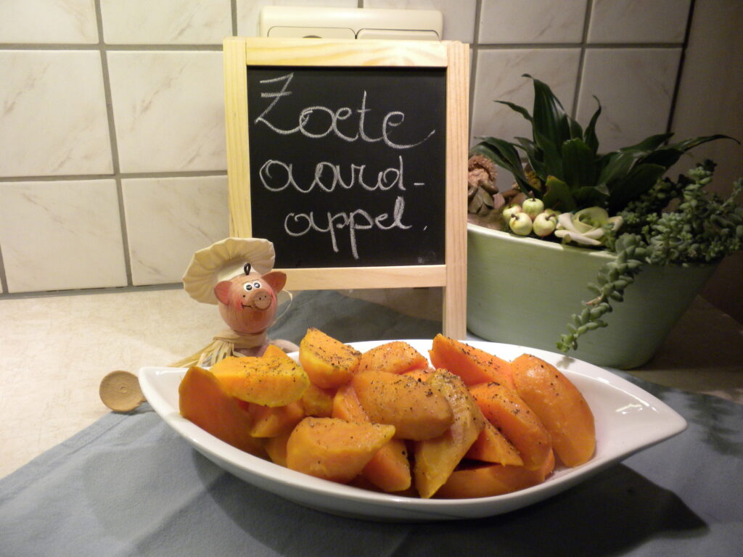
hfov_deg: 50.1
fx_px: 794
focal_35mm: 37
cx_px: 372
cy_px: 278
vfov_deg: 38.7
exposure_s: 1/58
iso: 261
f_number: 3.5
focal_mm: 6.6
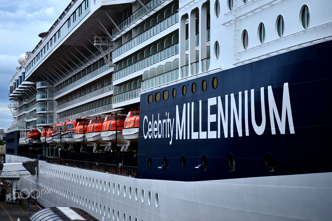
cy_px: 110
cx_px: 166
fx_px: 830
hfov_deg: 22.6
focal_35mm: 90
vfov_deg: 15.2
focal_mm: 90
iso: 100
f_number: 2.8
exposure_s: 1/1000
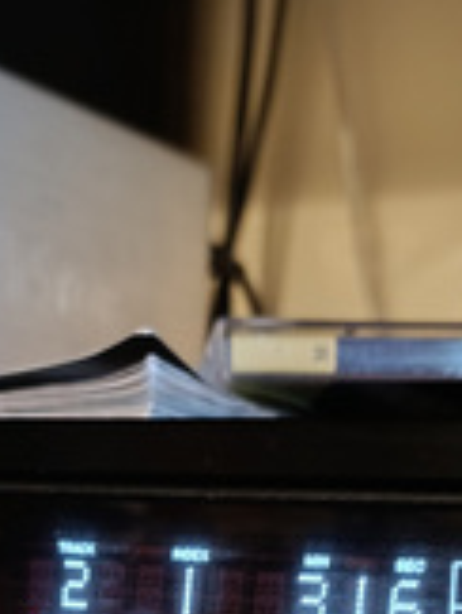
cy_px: 694
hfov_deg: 20.8
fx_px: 1260
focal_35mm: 71
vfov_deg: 25.2
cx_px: 218
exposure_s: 1/14.3
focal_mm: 6.14
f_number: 1.6
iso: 2500
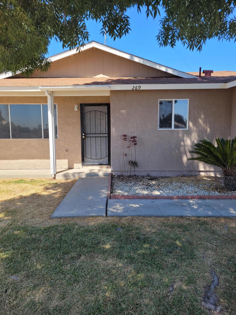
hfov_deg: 53.1
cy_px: 158
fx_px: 236
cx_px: 118
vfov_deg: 67.3
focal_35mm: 26
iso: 40
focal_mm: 5.4
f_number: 1.8
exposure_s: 1/887
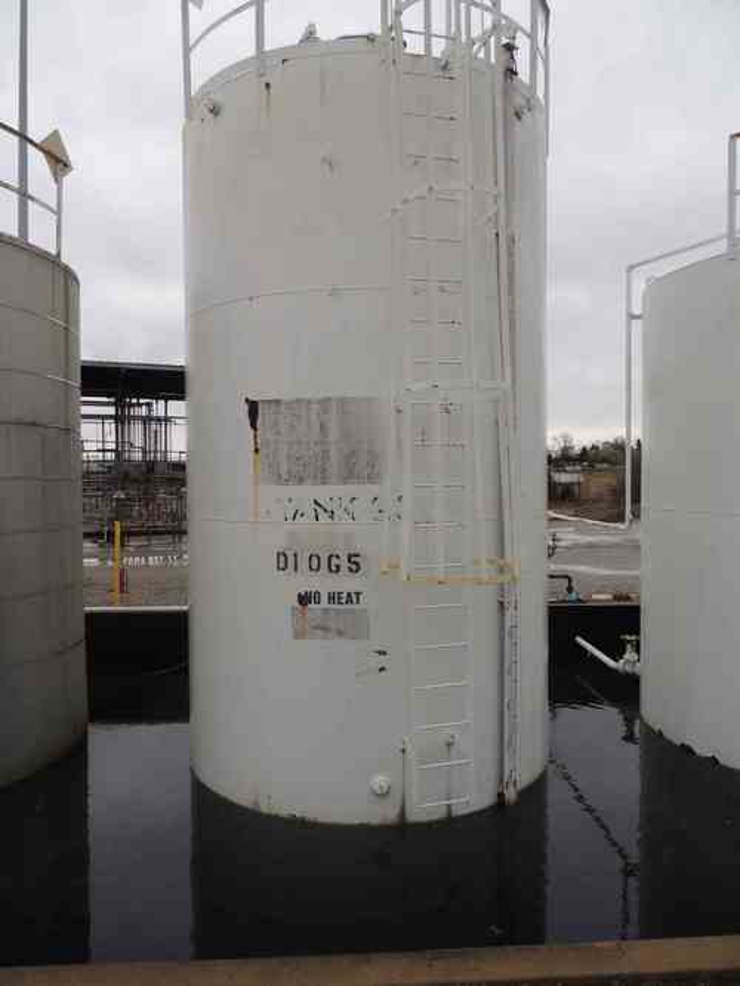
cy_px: 493
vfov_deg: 71.6
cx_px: 370
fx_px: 684
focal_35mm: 24
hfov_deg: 56.8
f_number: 3
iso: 100
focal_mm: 4.3
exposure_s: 1/250
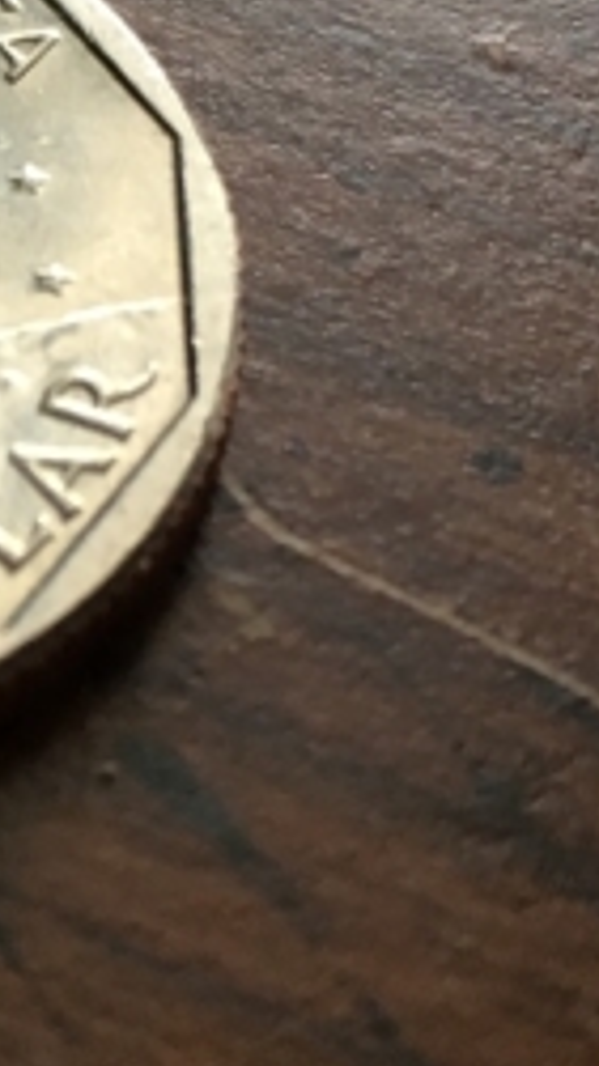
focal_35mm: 63
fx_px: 1781
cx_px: -331
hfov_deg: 17.0
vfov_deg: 33.3
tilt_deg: -51.2
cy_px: 444
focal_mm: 4.15
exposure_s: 1/30
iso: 80
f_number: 2.2
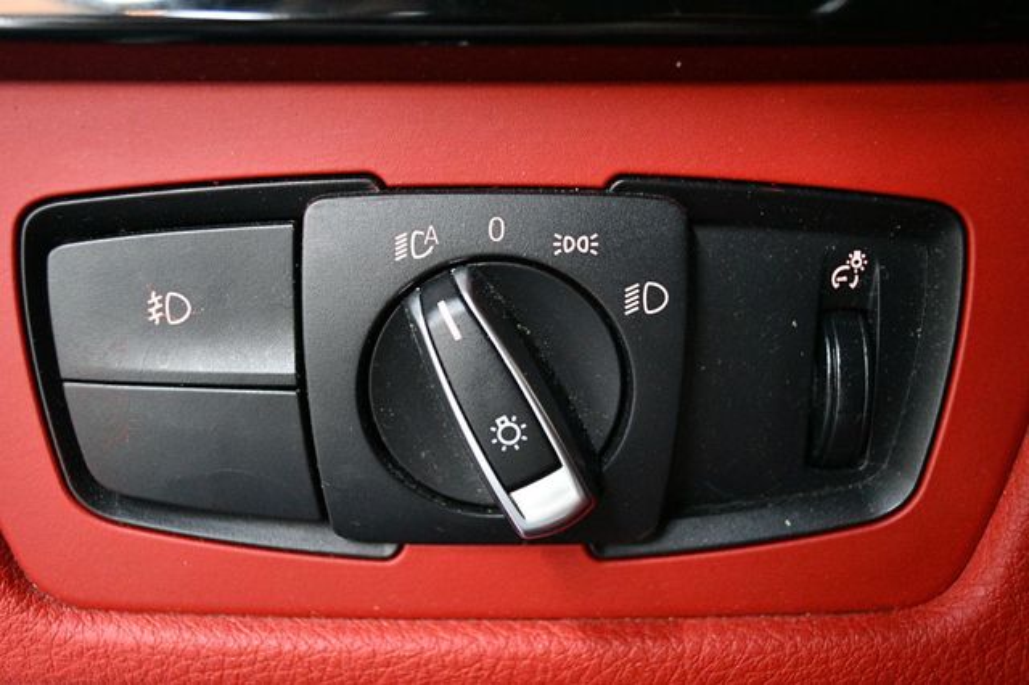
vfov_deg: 31.9
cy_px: 342
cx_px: 514
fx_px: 1200
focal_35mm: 42
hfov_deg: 46.4
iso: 6400
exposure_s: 1/60
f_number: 4.5
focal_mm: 28
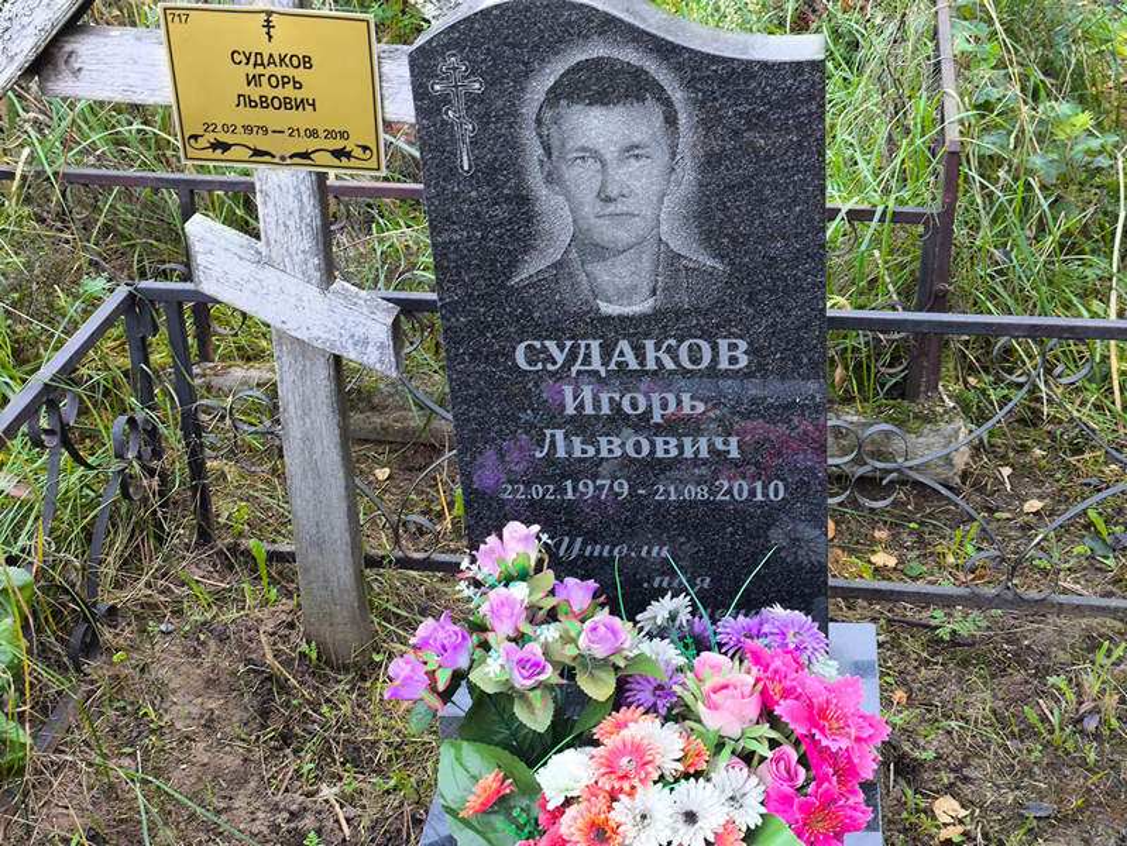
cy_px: 423
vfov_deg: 29.1
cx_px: 564
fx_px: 1629
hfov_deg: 38.2
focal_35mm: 50
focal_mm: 4.71
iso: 50
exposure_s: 1/50
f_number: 1.7
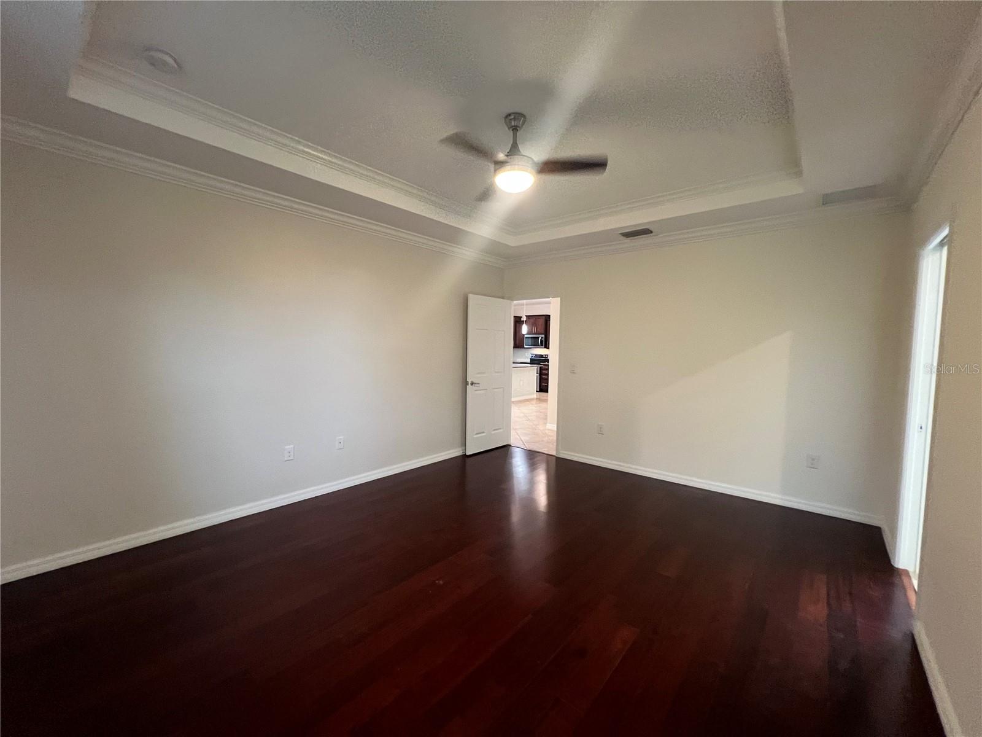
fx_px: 369
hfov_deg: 106.2
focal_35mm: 13
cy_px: 368
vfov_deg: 89.9
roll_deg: -0.9
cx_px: 491
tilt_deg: -2.3
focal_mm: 1.57
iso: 500
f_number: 1.8
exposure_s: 1/60
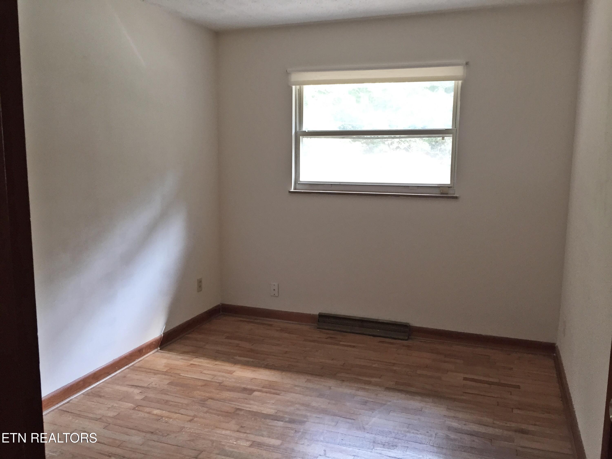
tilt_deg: -6.1
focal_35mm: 29
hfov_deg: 61.7
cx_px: 306
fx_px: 513
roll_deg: -0.4
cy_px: 230
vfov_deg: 48.2
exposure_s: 1/30
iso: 50
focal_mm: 4.15
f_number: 2.2
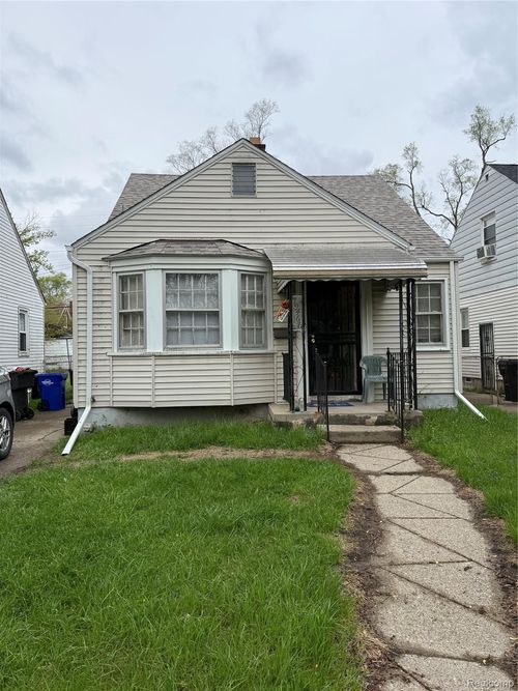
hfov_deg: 56.8
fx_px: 479
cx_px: 259
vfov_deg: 71.6
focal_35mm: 24
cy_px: 346
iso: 80
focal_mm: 6.76
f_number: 1.78
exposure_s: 1/1337
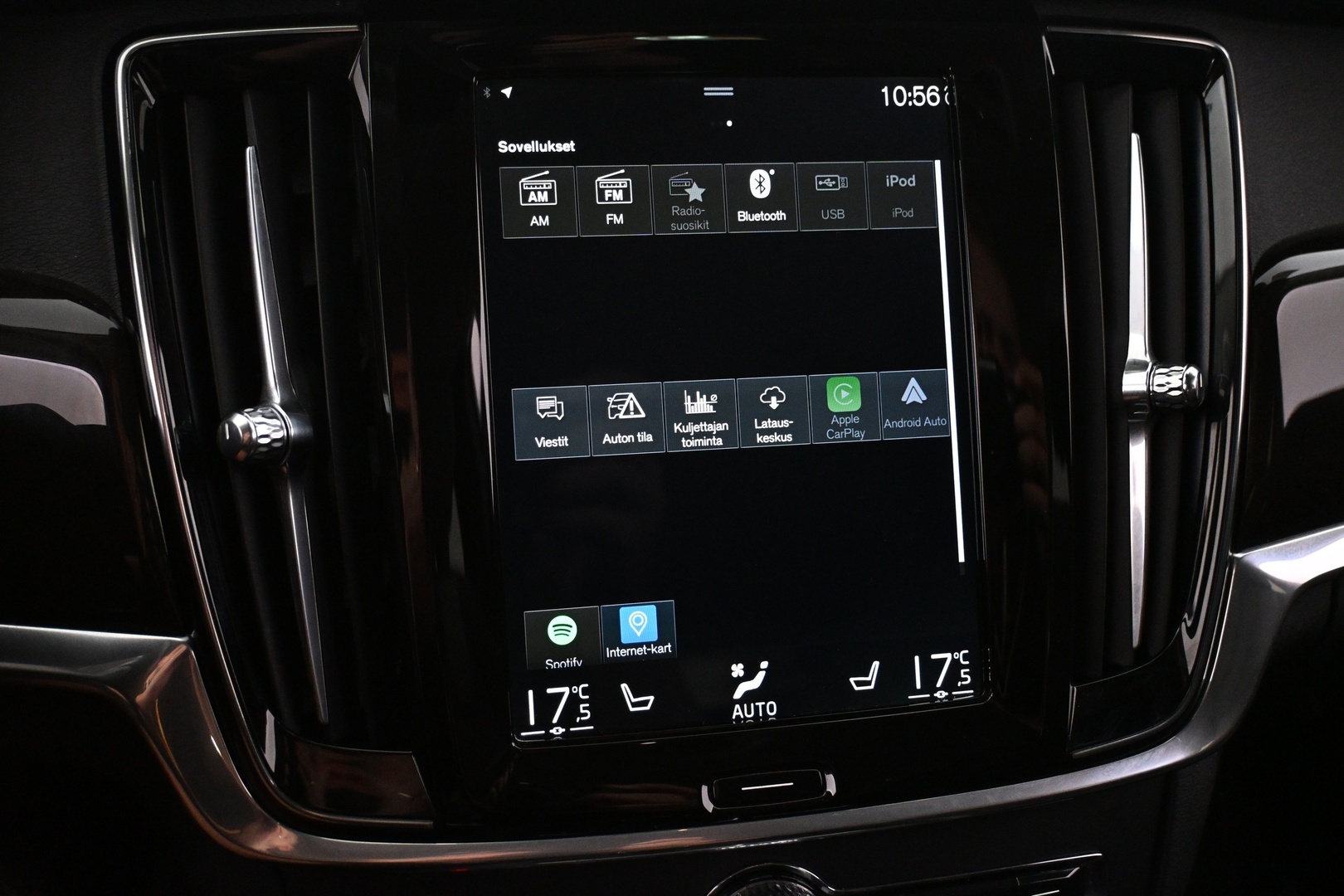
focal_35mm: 31
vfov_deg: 42.6
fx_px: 1148
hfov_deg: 60.7
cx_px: 672
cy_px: 448
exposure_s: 1/50
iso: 4000
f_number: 3.8
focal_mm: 20.5
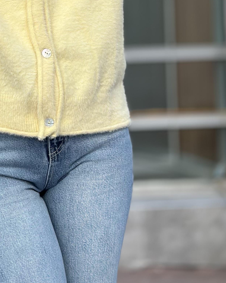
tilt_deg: +2.3
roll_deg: +0.7
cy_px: -40
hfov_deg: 12.4
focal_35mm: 122
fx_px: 1020
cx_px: -17
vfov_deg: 15.3
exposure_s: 1/2358
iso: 80
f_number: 1.78
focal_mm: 6.86
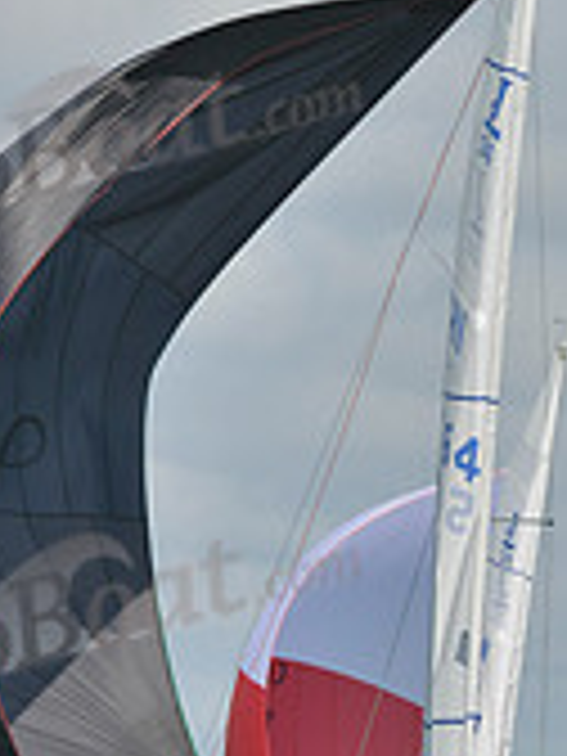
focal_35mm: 663
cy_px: 333
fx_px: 14480
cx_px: 596
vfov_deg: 3.0
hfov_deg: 2.2
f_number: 8
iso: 280
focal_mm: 200
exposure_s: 1/1250
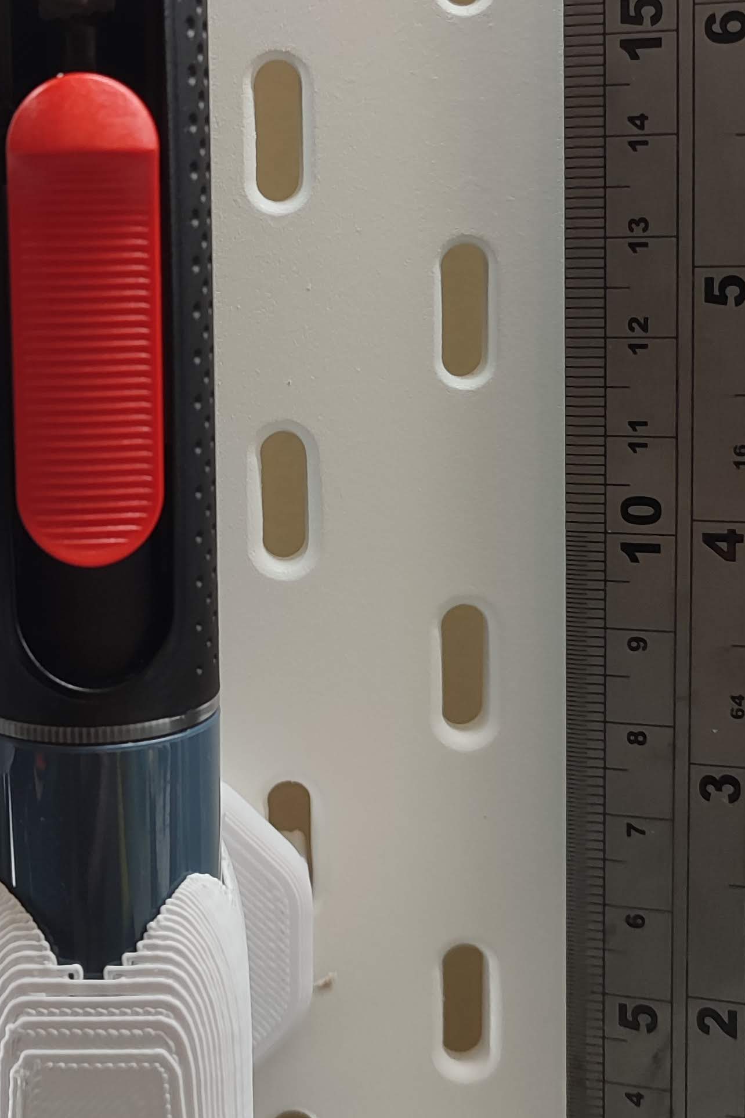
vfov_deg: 36.7
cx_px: 160
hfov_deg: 24.7
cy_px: 417
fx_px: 1676
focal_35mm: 54
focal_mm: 6.04
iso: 181
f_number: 1.9
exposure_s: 1/33
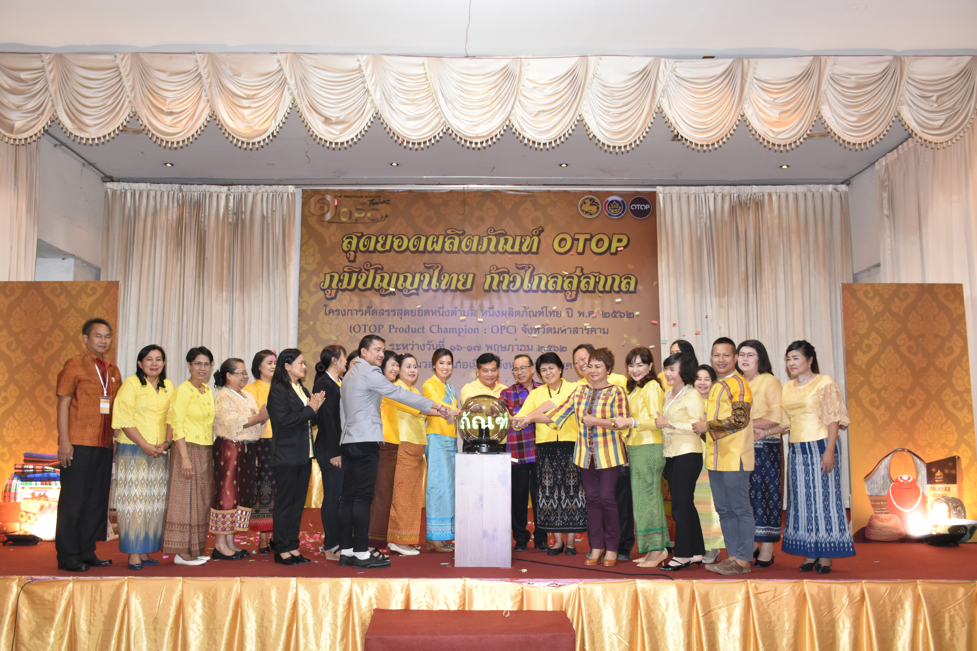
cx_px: 488
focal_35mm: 33
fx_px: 896
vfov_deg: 40.0
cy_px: 326
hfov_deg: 57.2
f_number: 3.8
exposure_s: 1/60
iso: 800
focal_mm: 22
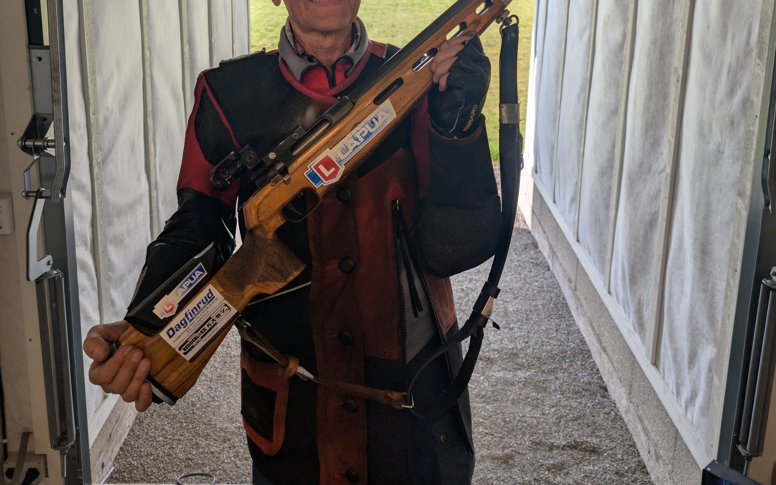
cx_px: 388
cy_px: 85
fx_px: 719
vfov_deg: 35.8
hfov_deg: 56.7
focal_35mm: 34
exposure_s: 1/447
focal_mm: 6.9
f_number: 1.68
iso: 20
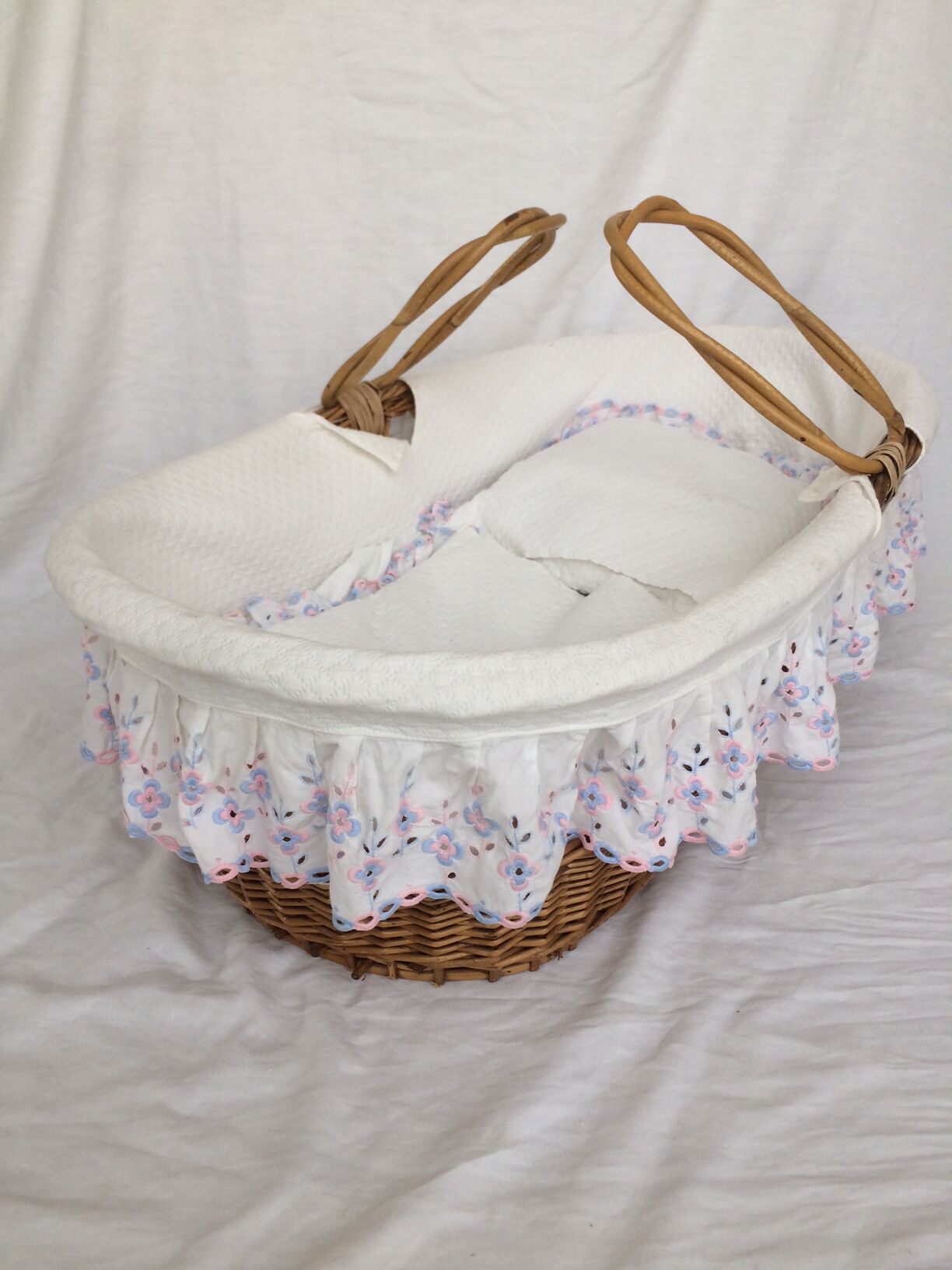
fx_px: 1063
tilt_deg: -27.4
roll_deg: +2.3
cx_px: 476
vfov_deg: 61.7
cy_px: 635
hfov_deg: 48.2
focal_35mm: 29
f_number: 2.2
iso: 40
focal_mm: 4.15
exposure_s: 1/100
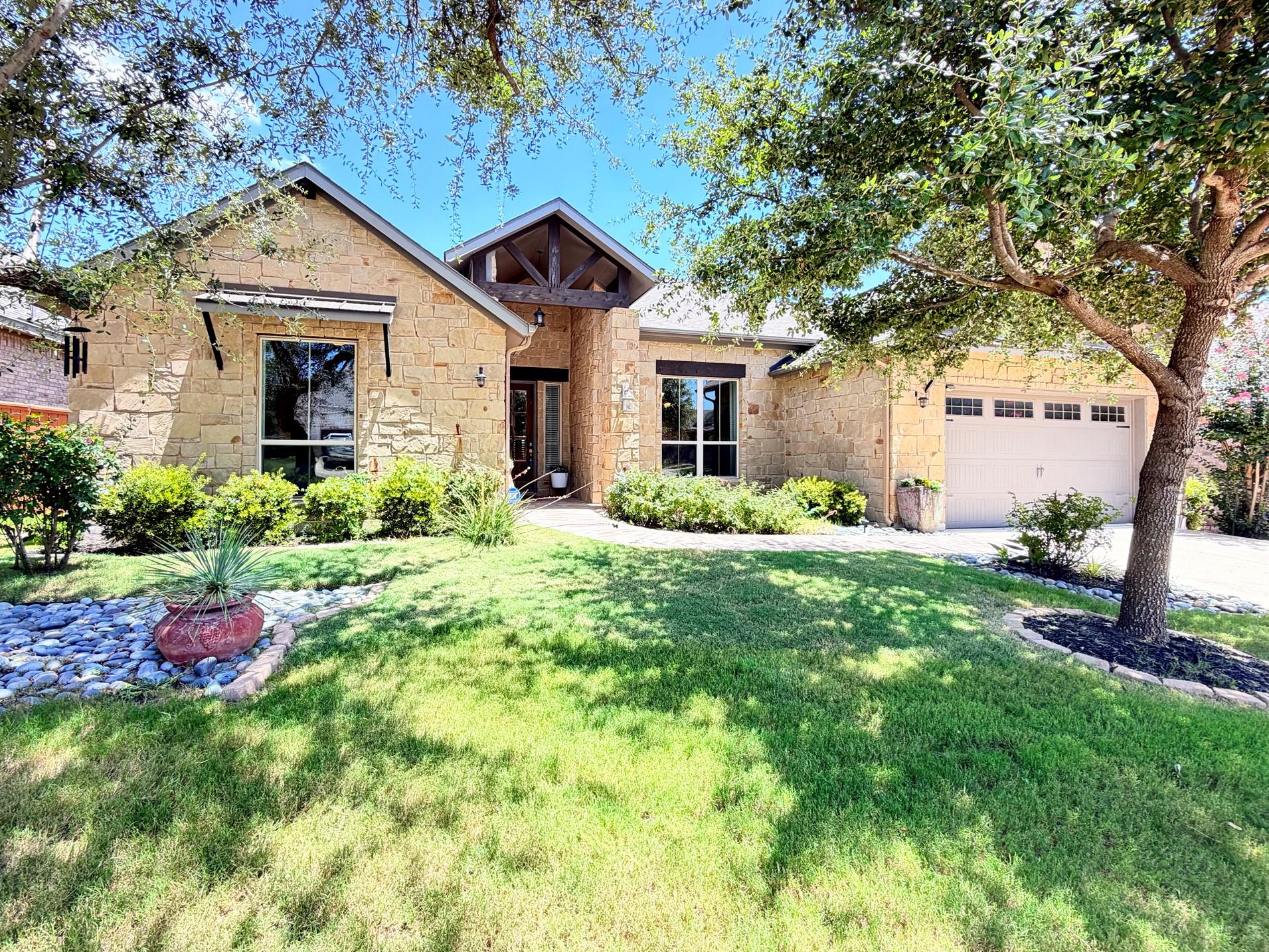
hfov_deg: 98.0
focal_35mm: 15
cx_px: 594
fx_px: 550
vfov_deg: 81.7
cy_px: 452
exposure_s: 1/203
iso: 64
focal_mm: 2.22
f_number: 2.2
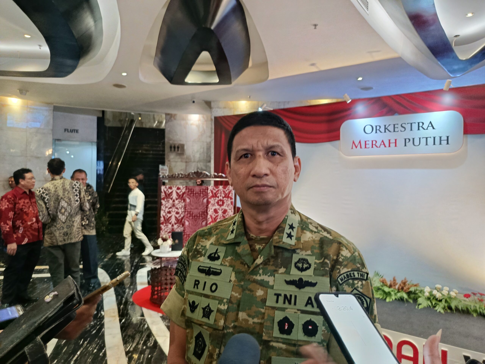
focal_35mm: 24
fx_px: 336
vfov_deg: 56.8
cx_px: 242
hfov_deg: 71.6
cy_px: 182
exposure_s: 1/25
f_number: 1.7
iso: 1164
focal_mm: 5.24
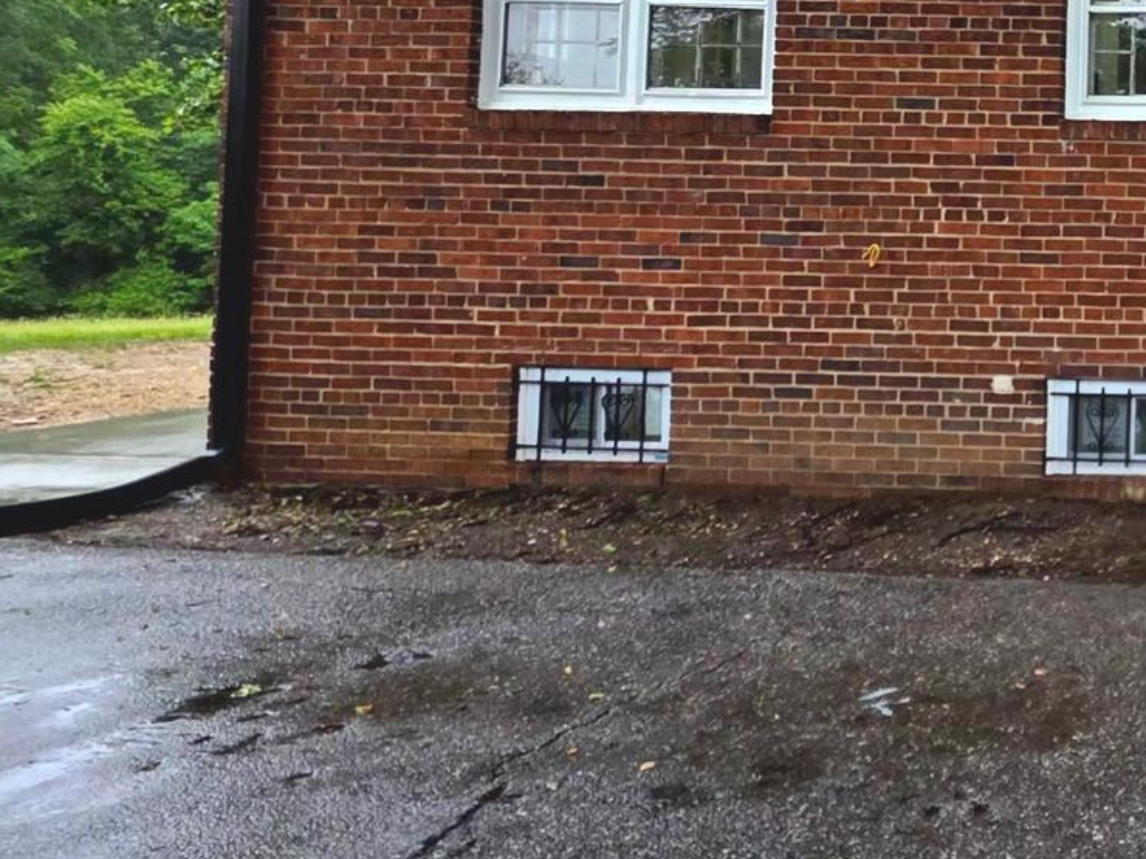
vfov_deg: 38.5
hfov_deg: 35.1
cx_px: 1498
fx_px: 1192
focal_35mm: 36
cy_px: 201
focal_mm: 2.2
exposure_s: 1/417
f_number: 1.9
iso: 40
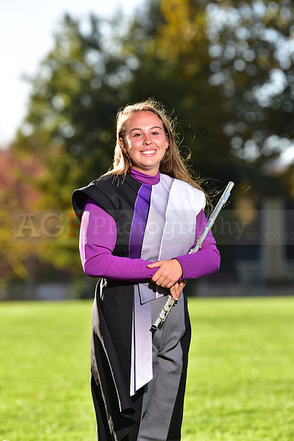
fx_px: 2448
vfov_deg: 10.3
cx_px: 147
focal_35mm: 200
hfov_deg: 6.9
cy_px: 220
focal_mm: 200
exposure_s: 1/250
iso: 80
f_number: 5
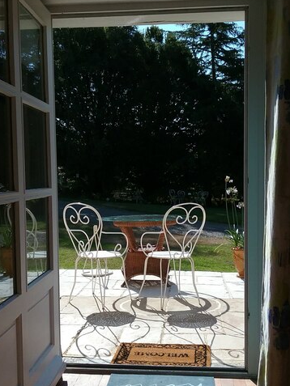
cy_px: 218
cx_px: 147
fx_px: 435
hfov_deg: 36.8
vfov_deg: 47.7
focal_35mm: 39
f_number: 2.2
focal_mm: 3.3
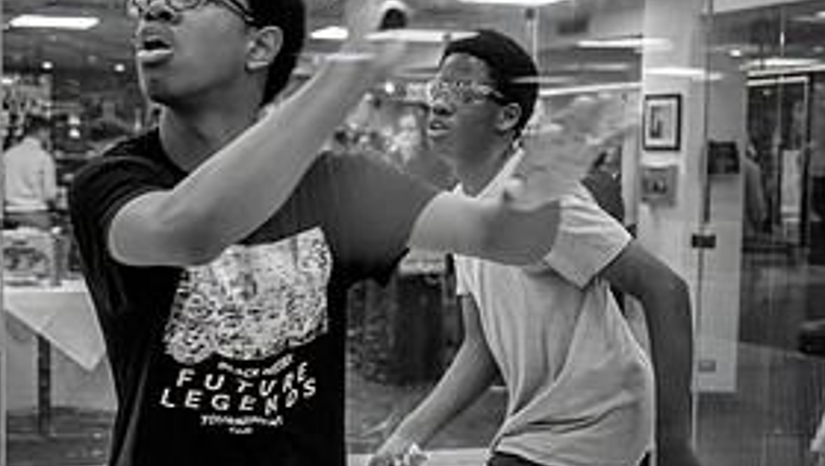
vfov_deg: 16.7
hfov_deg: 29.2
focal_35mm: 72
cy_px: 353
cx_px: 319
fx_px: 1576
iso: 1600
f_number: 2.8
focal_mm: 30
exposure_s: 1/320
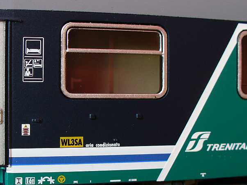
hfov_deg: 30.4
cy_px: 104
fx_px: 450
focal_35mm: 63
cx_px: 72
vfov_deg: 23.3
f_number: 2.8
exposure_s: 1/50
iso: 100
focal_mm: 6.1
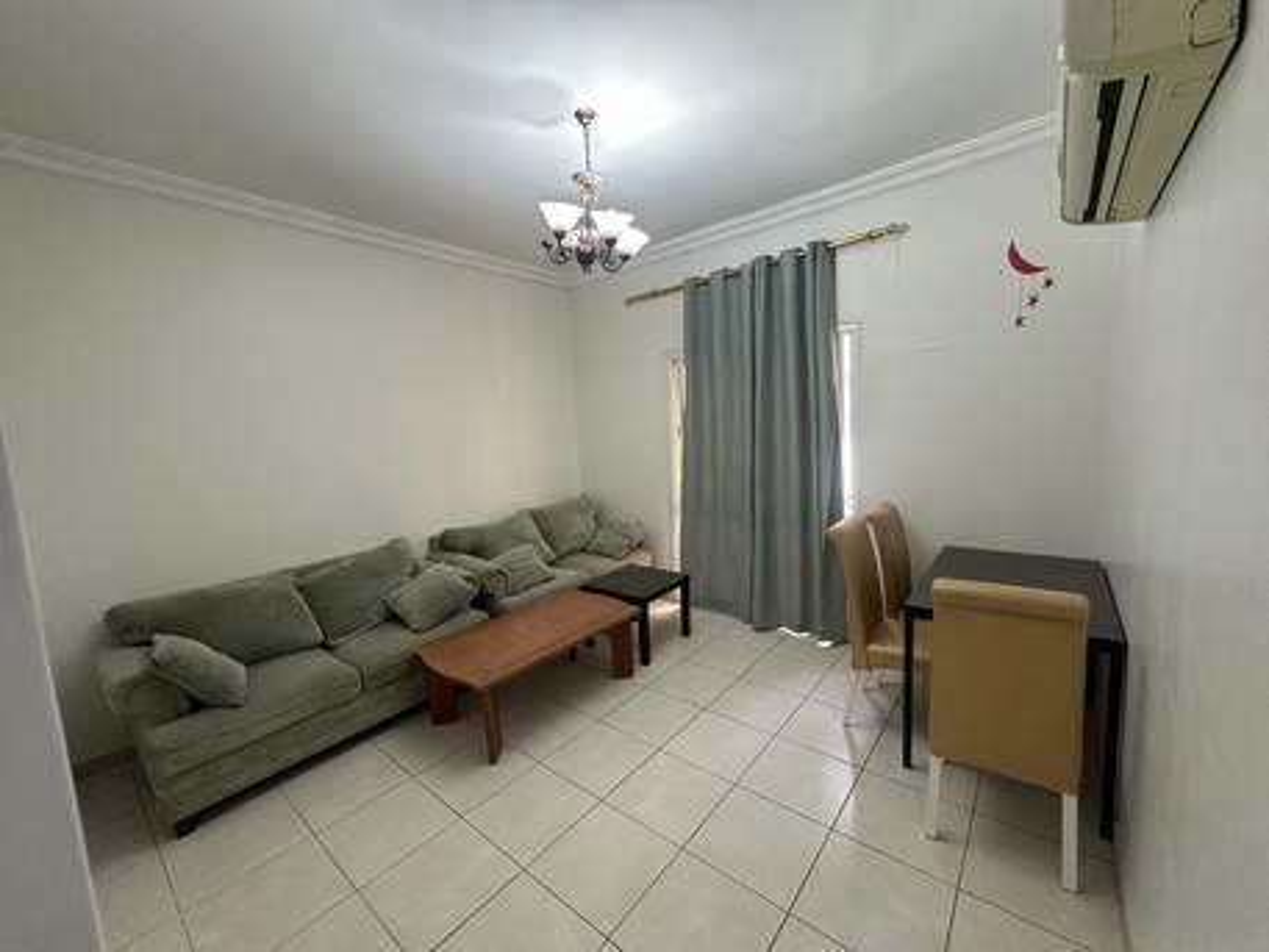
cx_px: 634
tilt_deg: -6.4
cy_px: 476
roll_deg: +3.1
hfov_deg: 102.0
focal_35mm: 14
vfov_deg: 85.7
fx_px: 513
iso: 250
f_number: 2.2
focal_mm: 2.22
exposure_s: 1/60
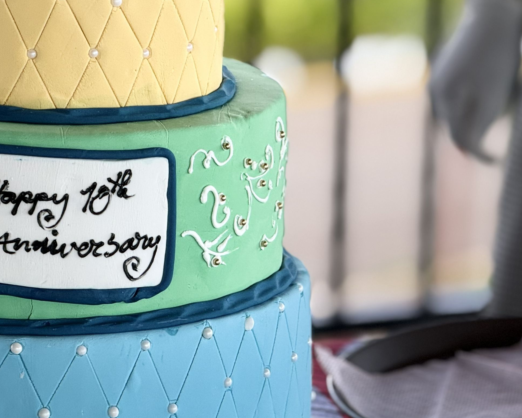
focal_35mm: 245
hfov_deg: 7.9
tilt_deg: -12.6
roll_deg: -0.7
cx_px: 107
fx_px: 3785
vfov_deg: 6.3
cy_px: 140
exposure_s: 1/189
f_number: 2.8
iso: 50
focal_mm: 15.66
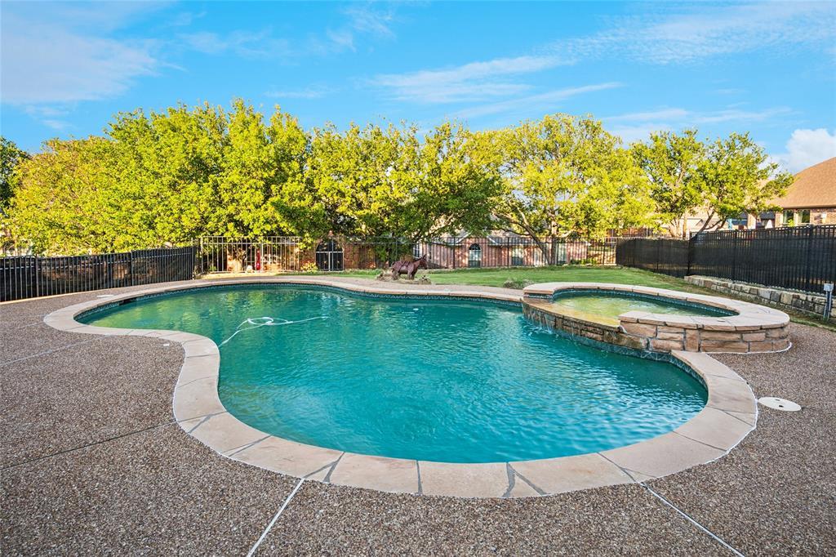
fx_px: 418
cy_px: 278
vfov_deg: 67.3
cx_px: 418
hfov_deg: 90.0
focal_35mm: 18
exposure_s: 1/20
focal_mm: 18
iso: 250
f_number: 8
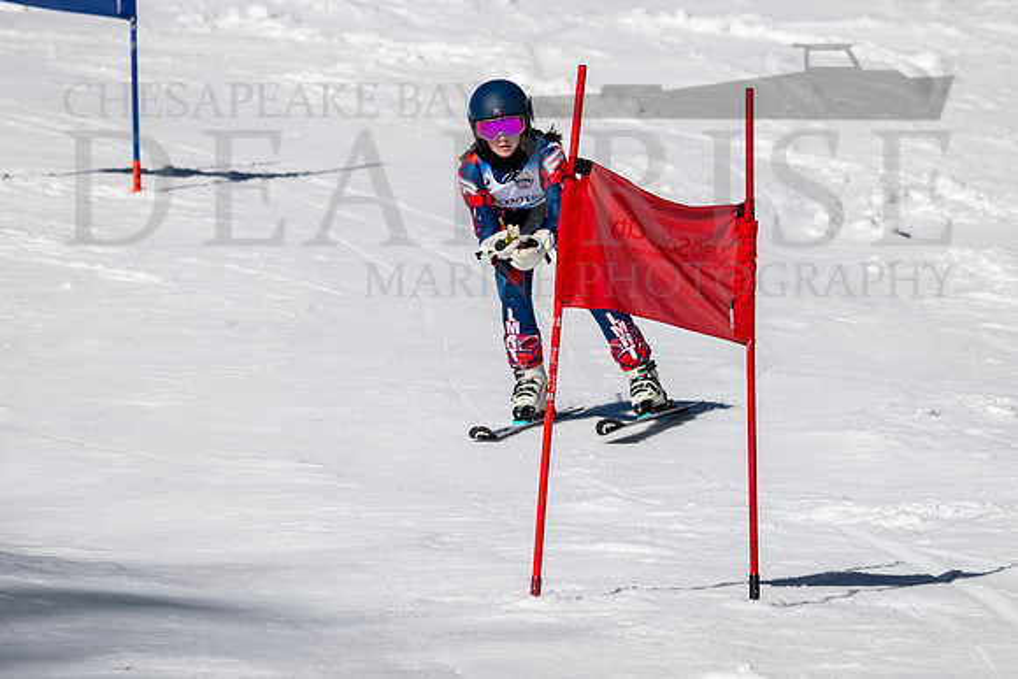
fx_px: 15903
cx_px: 639
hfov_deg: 3.7
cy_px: 263
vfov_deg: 2.4
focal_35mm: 562
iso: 200
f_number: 8
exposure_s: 1/2000
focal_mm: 400
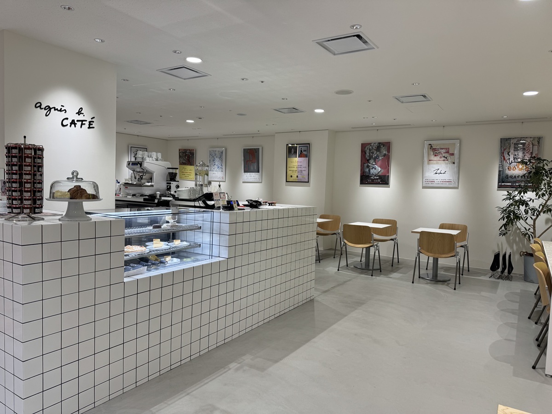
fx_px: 383
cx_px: 276
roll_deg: -2.2
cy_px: 207
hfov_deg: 71.6
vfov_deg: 56.8
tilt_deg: -3.3
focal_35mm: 24
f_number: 1.78
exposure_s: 1/226
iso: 64
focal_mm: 6.76
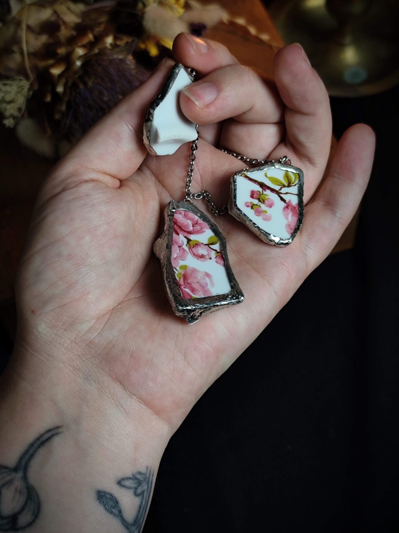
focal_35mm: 55
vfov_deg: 34.9
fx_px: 846
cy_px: 249
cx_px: 168
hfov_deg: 26.5
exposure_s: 1/50
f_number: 1.65
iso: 160
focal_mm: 6.19
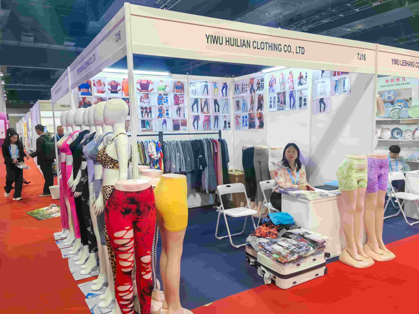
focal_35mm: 27
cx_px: 210
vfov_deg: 51.4
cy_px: 157
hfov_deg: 65.3
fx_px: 327
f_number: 2
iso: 250
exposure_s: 1/100
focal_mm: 5.75
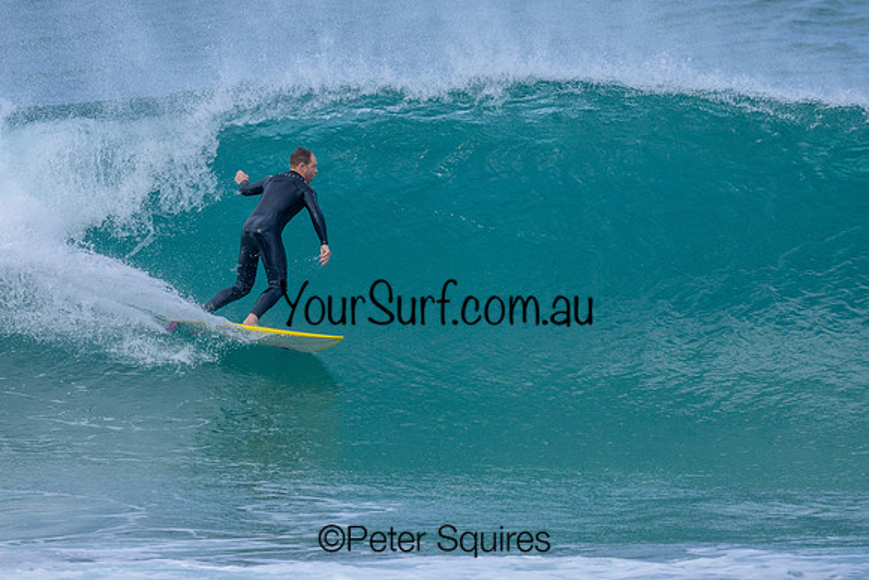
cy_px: 259
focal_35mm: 1099
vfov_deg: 1.3
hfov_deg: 1.9
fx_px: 26544
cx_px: 384
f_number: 6.3
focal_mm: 800
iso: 450
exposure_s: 1/2000
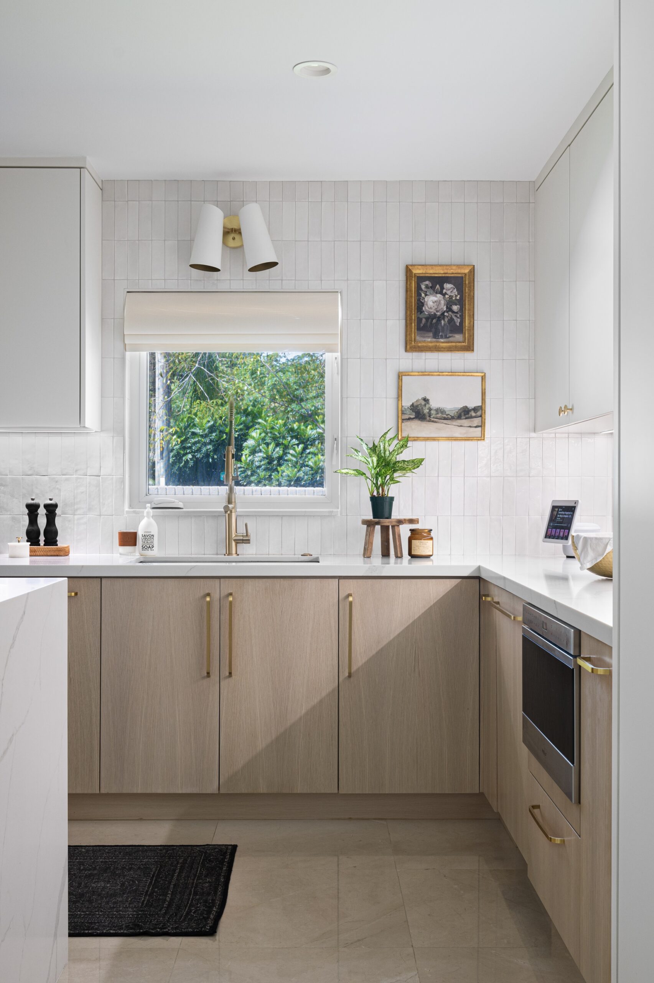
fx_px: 1063
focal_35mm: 39
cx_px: 327
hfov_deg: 34.2
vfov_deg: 49.6
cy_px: 492
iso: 200
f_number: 9
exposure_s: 1
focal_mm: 26
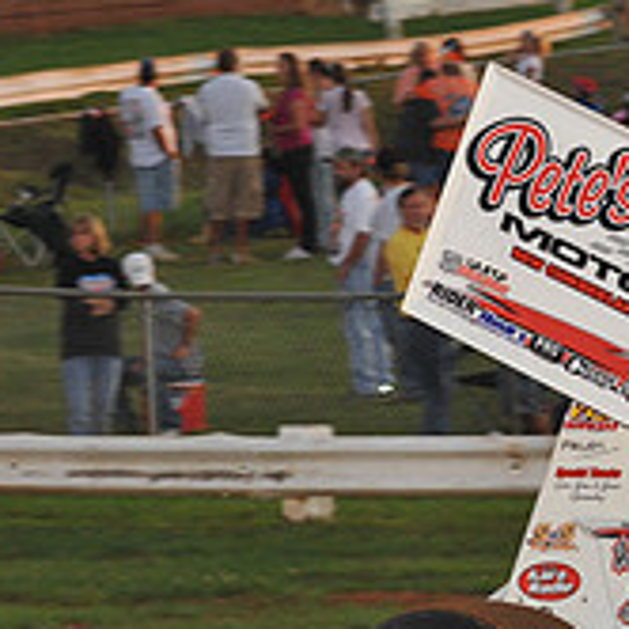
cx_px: 837
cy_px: 421
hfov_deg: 4.7
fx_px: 7627
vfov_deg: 4.7
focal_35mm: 371
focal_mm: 125
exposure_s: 1/320
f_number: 7.1
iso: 800
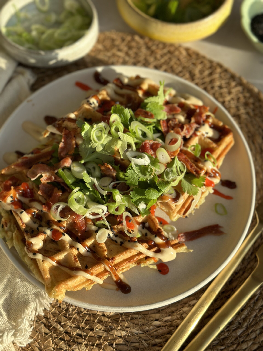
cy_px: 176
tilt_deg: -63.3
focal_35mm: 48
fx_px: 486
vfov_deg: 39.7
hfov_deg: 30.3
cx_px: 132
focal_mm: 6.86
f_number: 1.78
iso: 100
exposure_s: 1/1953
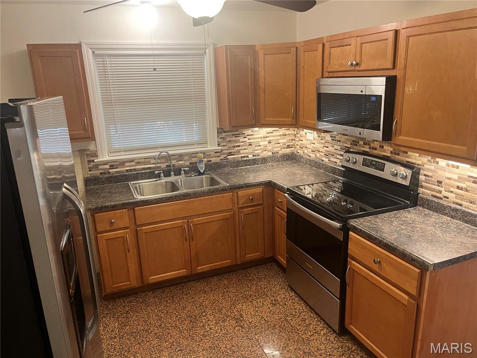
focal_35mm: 26
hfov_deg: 67.3
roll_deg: +2.4
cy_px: 179
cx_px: 238
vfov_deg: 53.1
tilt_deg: -15.8
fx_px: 358
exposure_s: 1/60
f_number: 1.6
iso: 250
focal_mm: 5.1
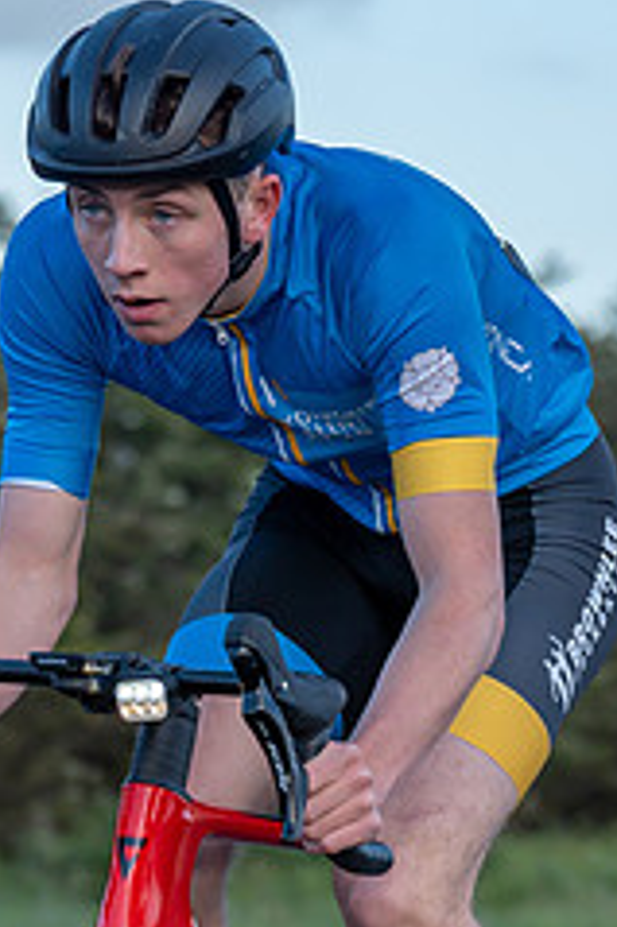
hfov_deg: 4.7
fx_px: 7543
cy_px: 317
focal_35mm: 293
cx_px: 10
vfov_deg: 7.0
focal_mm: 88
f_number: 4
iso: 250
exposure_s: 1/1000
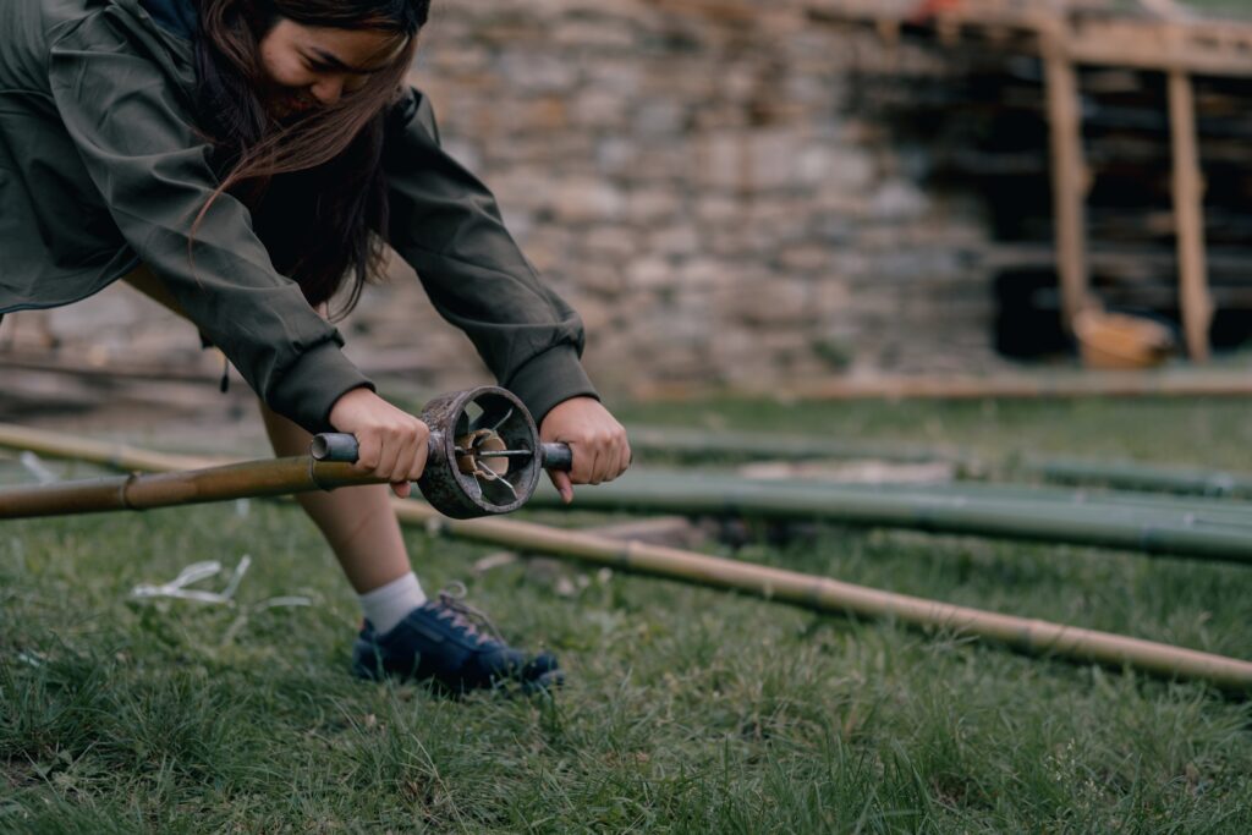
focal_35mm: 84
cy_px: 418
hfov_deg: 24.2
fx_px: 2922
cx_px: 626
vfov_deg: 16.3
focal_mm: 56
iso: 125
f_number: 1.8
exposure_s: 1/1000
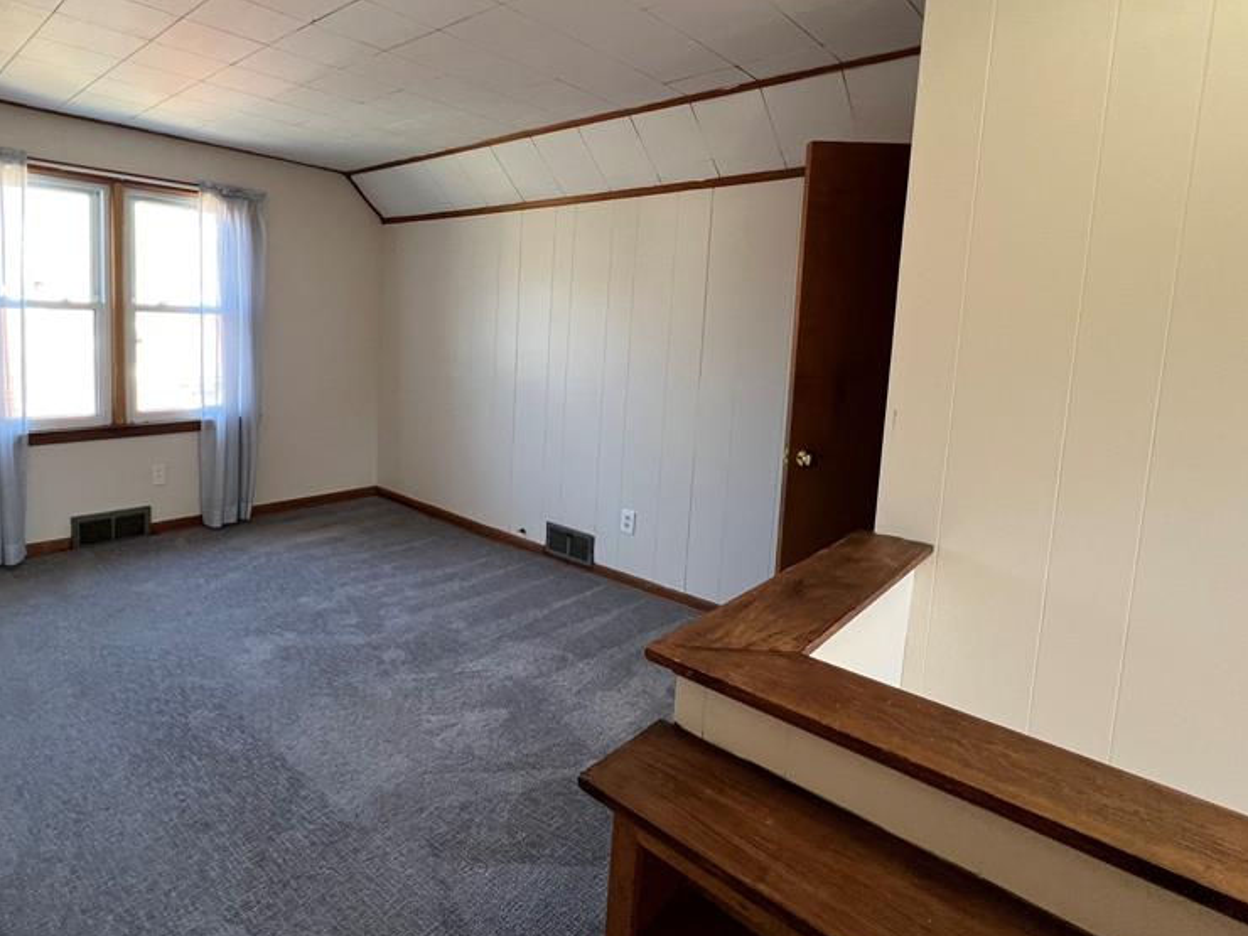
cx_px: 499
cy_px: 390
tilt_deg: -4.8
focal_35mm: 18
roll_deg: -2.1
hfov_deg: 86.7
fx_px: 649
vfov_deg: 71.1
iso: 125
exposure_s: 1/60
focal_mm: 1.57
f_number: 1.8
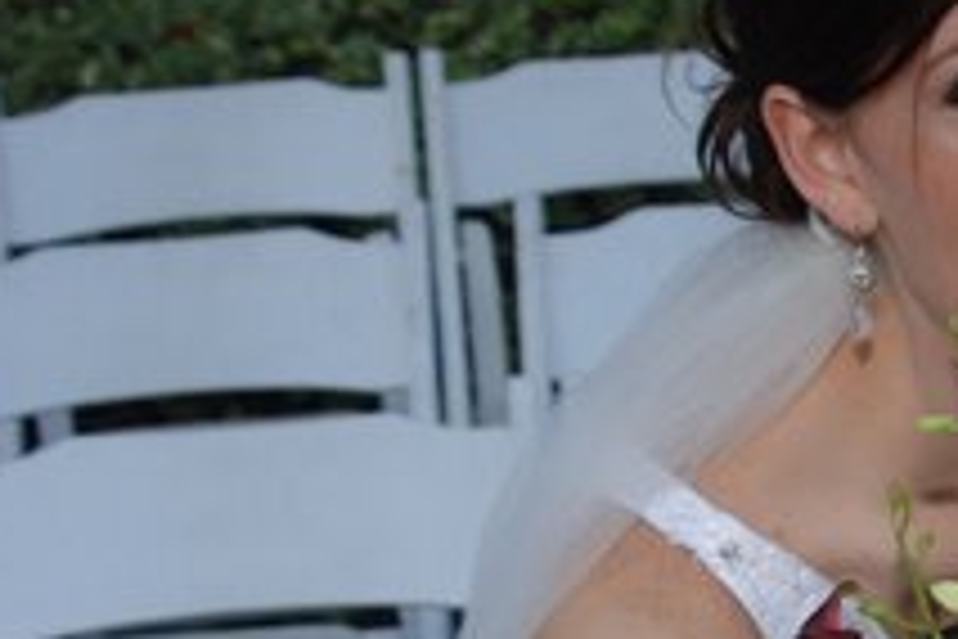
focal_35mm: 189
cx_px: 1417
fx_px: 5029
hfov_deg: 10.5
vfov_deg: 7.3
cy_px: 533
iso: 400
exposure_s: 1/160
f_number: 6.3
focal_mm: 42
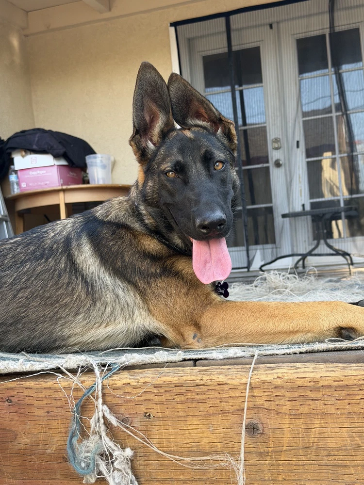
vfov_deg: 39.7
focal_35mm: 48
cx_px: 182
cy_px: 242
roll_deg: +6.1
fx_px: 673
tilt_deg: +4.3
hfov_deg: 30.3
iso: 64
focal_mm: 6.76
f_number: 1.78
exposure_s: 1/286
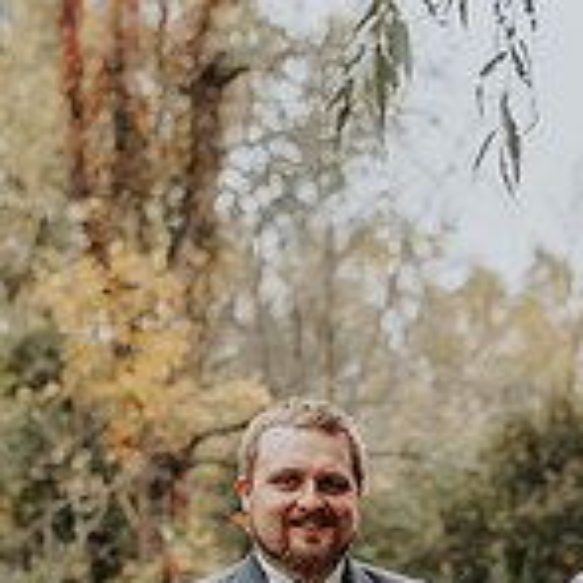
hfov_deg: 11.5
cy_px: 857
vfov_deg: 11.1
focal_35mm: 151
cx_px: 458
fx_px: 2877
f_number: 2.8
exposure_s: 1/1000
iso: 500
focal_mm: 58
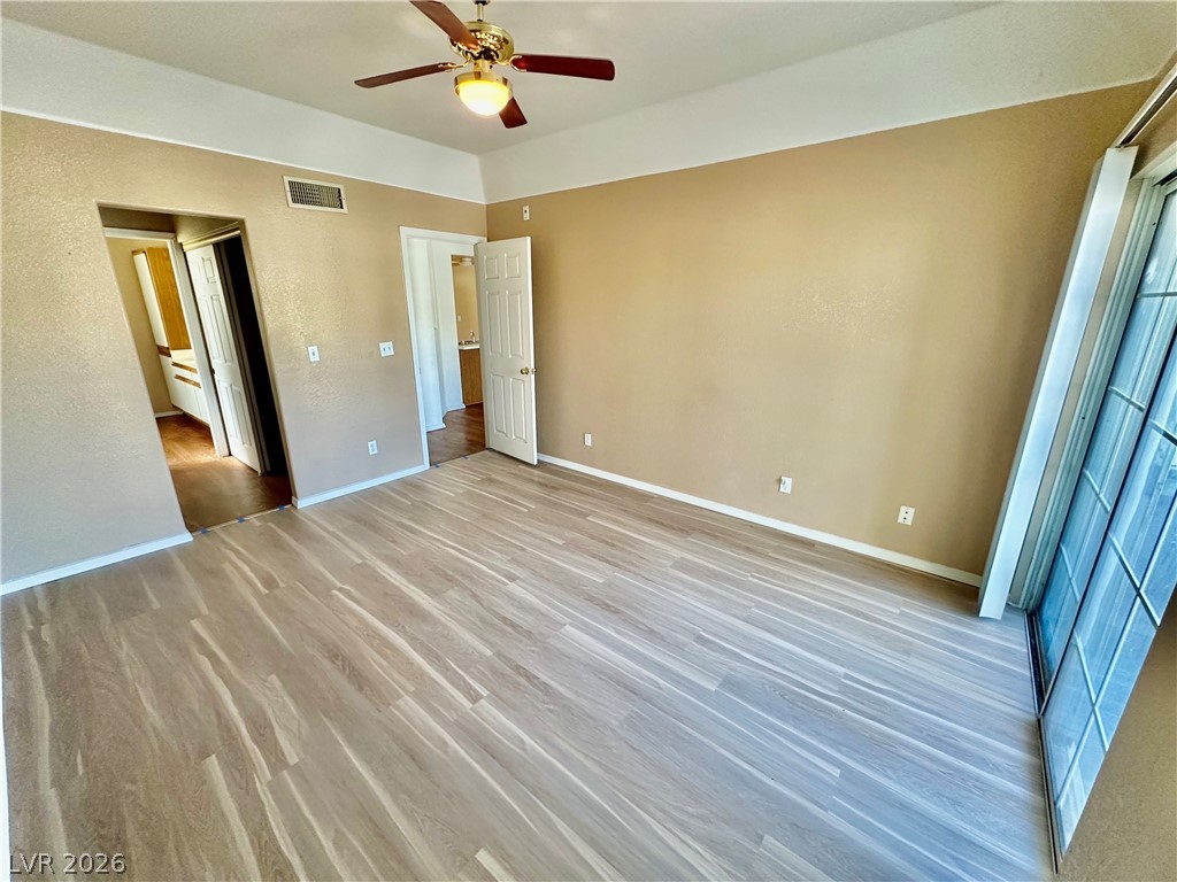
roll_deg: -0.1
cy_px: 441
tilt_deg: -17.1
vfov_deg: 85.7
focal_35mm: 14
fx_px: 476
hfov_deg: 102.1
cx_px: 588
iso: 250
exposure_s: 1/120
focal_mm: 2.22
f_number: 2.2
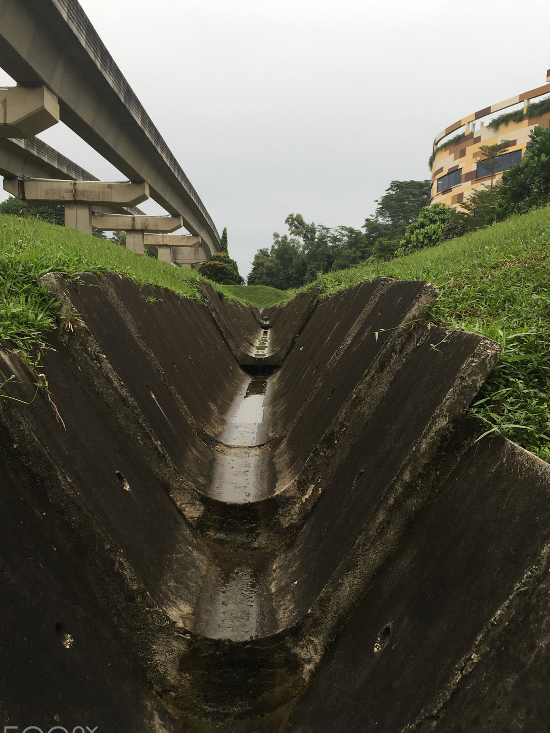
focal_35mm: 32
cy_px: 400
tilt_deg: -5.3
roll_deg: -1.4
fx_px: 678
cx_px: 276
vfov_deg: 56.7
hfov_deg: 44.2
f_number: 2.2
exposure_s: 1/125
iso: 32
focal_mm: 4.15
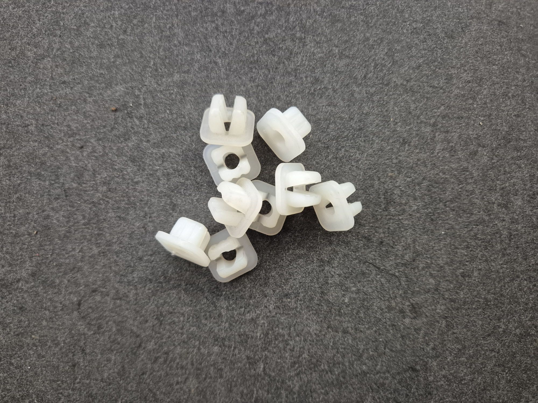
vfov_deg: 58.9
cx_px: 269
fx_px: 357
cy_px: 202
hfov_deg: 73.9
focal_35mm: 23
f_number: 1.8
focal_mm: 5.4
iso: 1250
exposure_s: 1/100
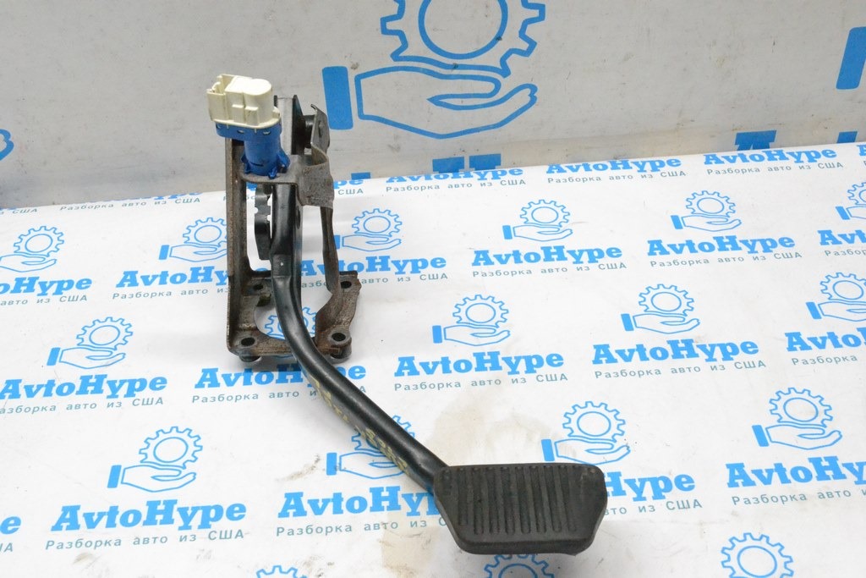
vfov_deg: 30.9
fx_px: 1046
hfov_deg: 45.0
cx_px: 433
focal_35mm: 44
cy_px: 289
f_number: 11
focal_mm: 29
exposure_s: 1/160
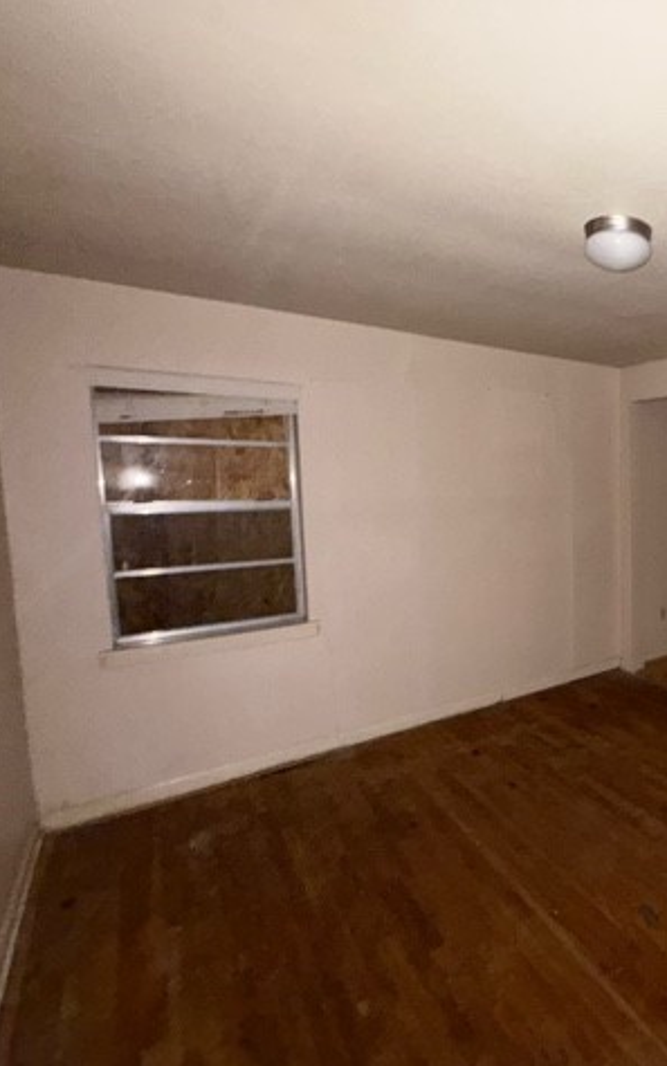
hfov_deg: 48.5
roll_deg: -0.2
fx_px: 582
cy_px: 534
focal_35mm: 20
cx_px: 674
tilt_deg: -5.9
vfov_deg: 85.1
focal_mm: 2.22
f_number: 2.2
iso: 500
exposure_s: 1/16
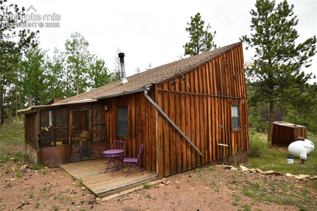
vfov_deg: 59.5
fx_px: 185
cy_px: 106
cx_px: 158
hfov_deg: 81.2
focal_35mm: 21
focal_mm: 14
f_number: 3.5
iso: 125
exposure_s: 1/800
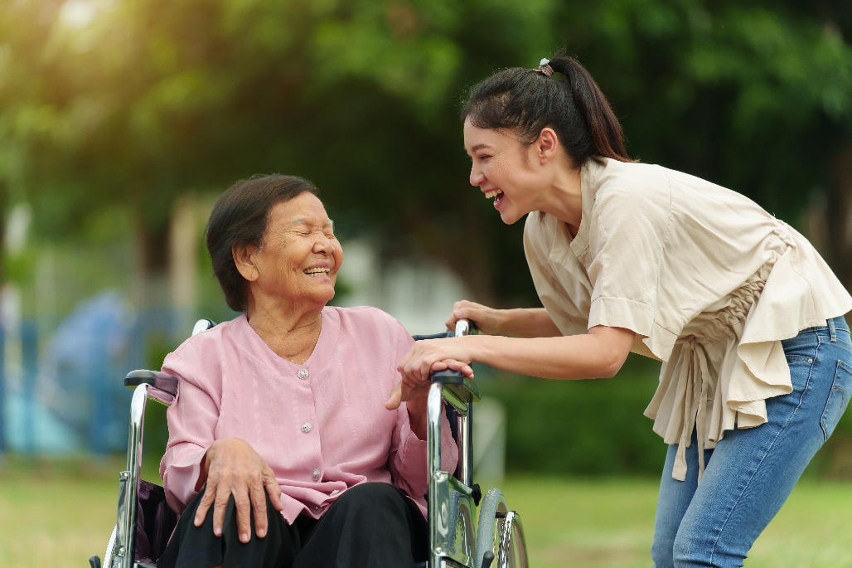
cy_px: 284
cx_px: 426
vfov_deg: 7.6
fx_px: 4259
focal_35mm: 180
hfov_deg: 11.4
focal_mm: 180
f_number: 2.8
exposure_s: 1/400
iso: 400
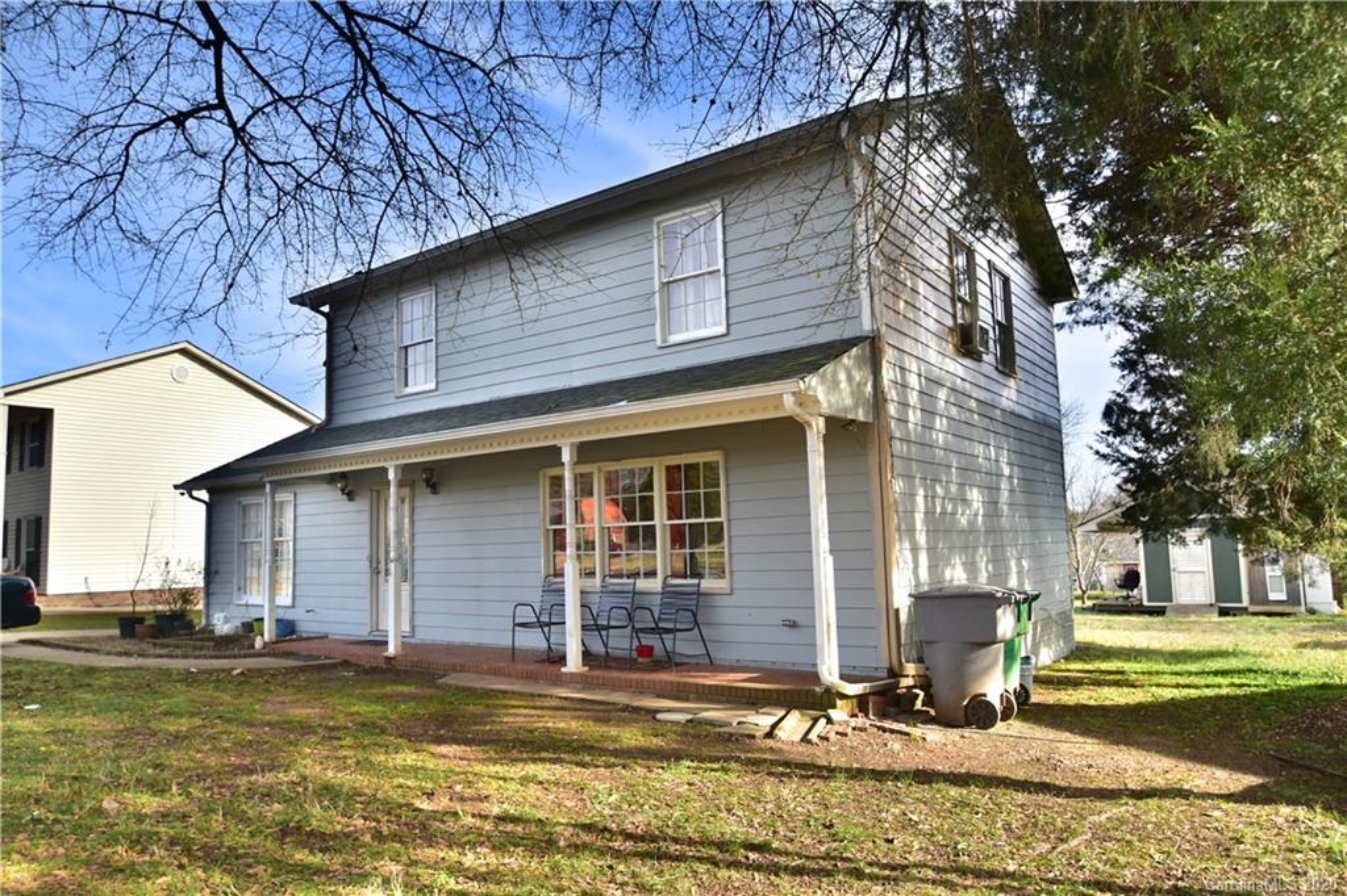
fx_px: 898
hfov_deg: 73.8
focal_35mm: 24
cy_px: 448
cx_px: 674
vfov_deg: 53.1
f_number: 6.3
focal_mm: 16
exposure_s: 1/160
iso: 125
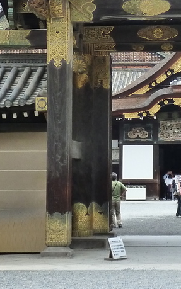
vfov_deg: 15.6
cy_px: 42
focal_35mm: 133
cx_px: 218
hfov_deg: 9.7
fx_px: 1049
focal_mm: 7.9
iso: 200
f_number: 4
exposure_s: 1/250
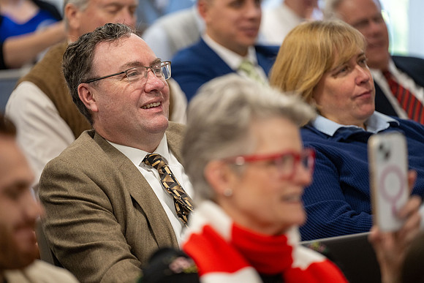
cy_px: 142
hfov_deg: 10.3
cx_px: 212
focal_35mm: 200
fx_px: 2356
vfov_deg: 6.9
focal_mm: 200
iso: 1250
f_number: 2.8
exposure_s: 1/250
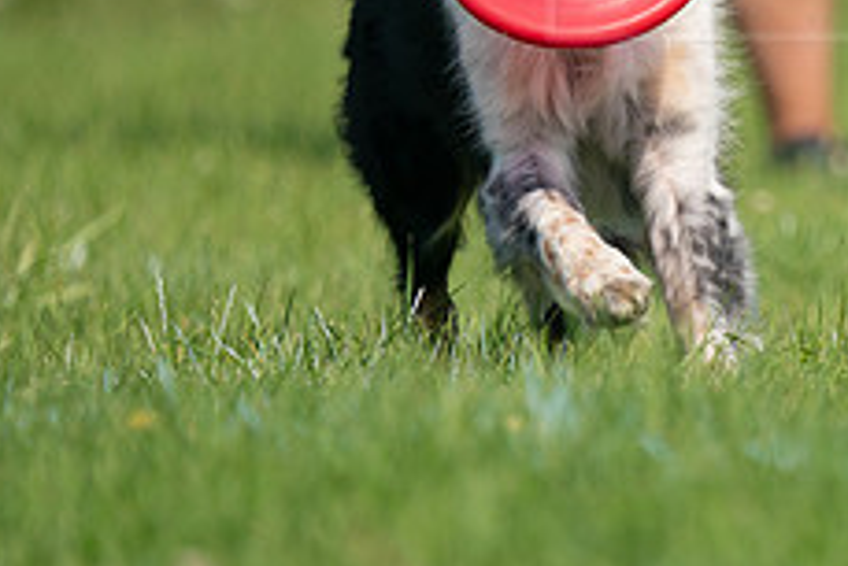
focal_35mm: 1521
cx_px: 900
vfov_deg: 0.9
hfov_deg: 1.4
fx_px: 35849
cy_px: -17
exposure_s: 1/4000
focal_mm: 600
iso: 1000
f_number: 6.3
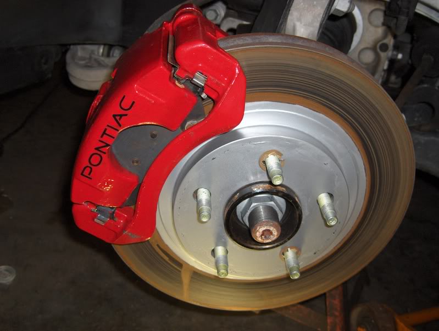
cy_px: 166
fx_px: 495
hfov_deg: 47.8
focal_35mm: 39
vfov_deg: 36.9
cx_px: 220
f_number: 2.8
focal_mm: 8
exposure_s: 1/60
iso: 100
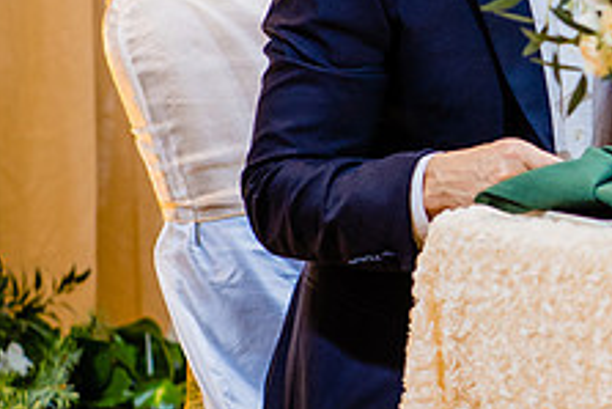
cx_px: 660
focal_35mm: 283
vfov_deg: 4.8
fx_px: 4814
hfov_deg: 7.2
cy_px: -62
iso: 1250
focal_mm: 85
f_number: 2.5
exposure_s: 1/200
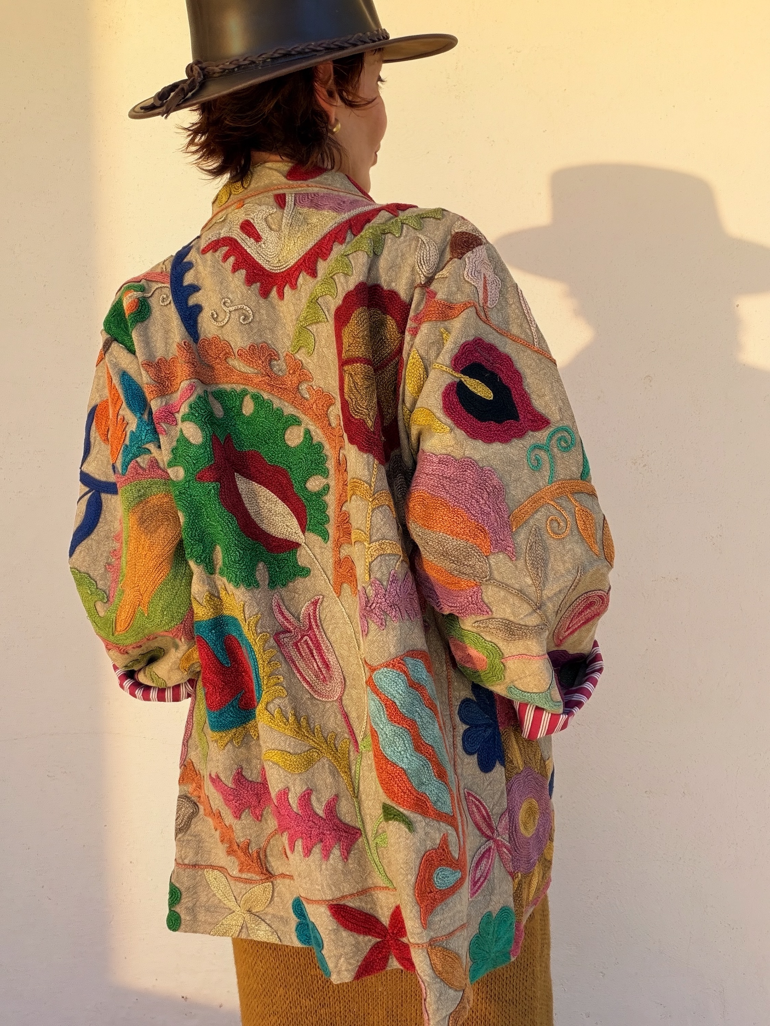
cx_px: 385
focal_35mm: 30
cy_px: 513
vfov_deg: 60.0
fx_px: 890
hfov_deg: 46.8
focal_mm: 2.71
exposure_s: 1/349
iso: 25
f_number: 1.9
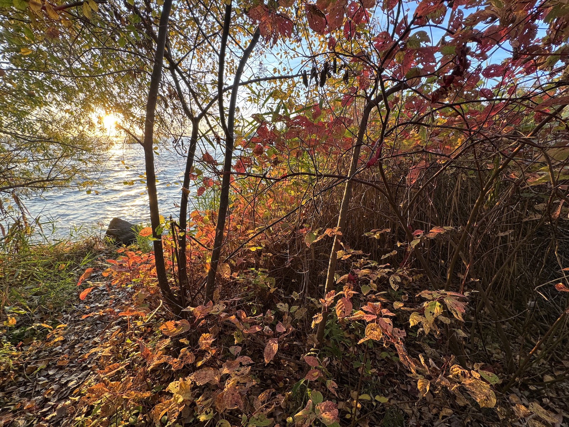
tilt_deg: -18.4
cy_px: 214
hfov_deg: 102.1
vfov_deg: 85.7
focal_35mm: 14
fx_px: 230
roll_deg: +1.0
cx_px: 284
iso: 100
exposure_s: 1/99
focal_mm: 2.22
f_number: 2.2
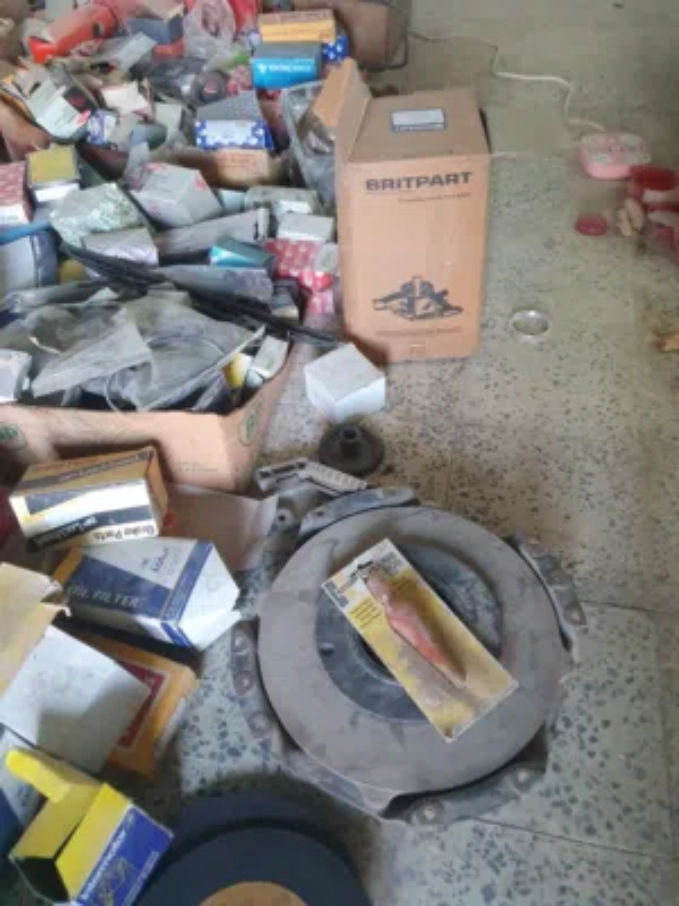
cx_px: 340
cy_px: 453
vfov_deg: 67.3
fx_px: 680
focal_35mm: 26
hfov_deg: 53.1
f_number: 1.5
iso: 500
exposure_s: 1/50
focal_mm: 4.32
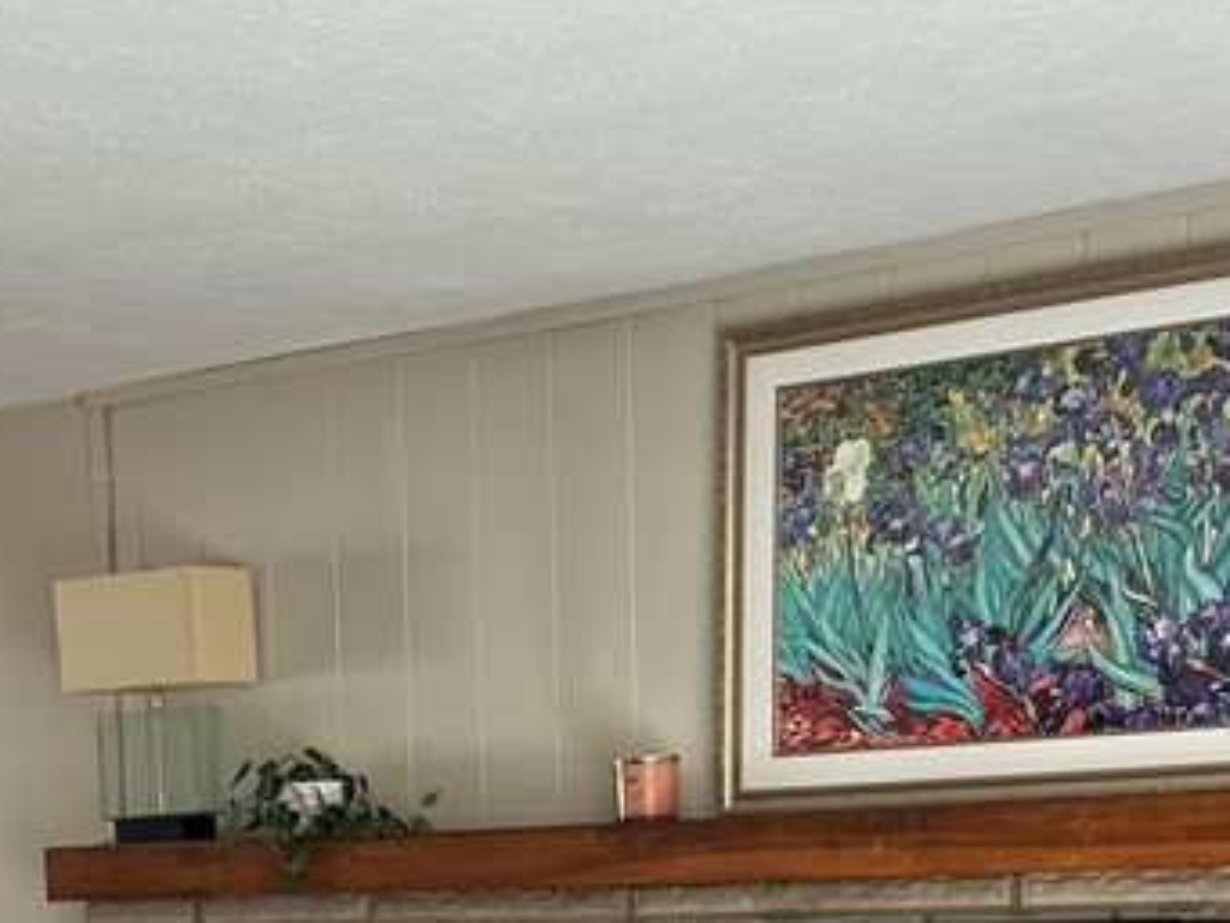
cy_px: 1082
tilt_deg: -3.4
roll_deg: +1.3
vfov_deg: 19.4
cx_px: 523
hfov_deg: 27.0
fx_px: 2559
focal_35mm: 72
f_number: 1.78
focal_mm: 6.86
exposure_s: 1/121
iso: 125
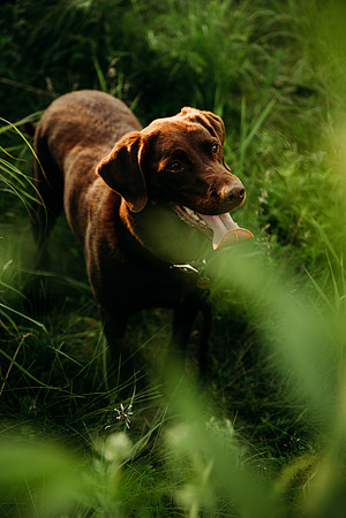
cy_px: 259
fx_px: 894
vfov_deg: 32.4
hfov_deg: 21.9
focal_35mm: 62
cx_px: 173
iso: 250
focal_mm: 62
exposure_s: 1/400
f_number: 3.2
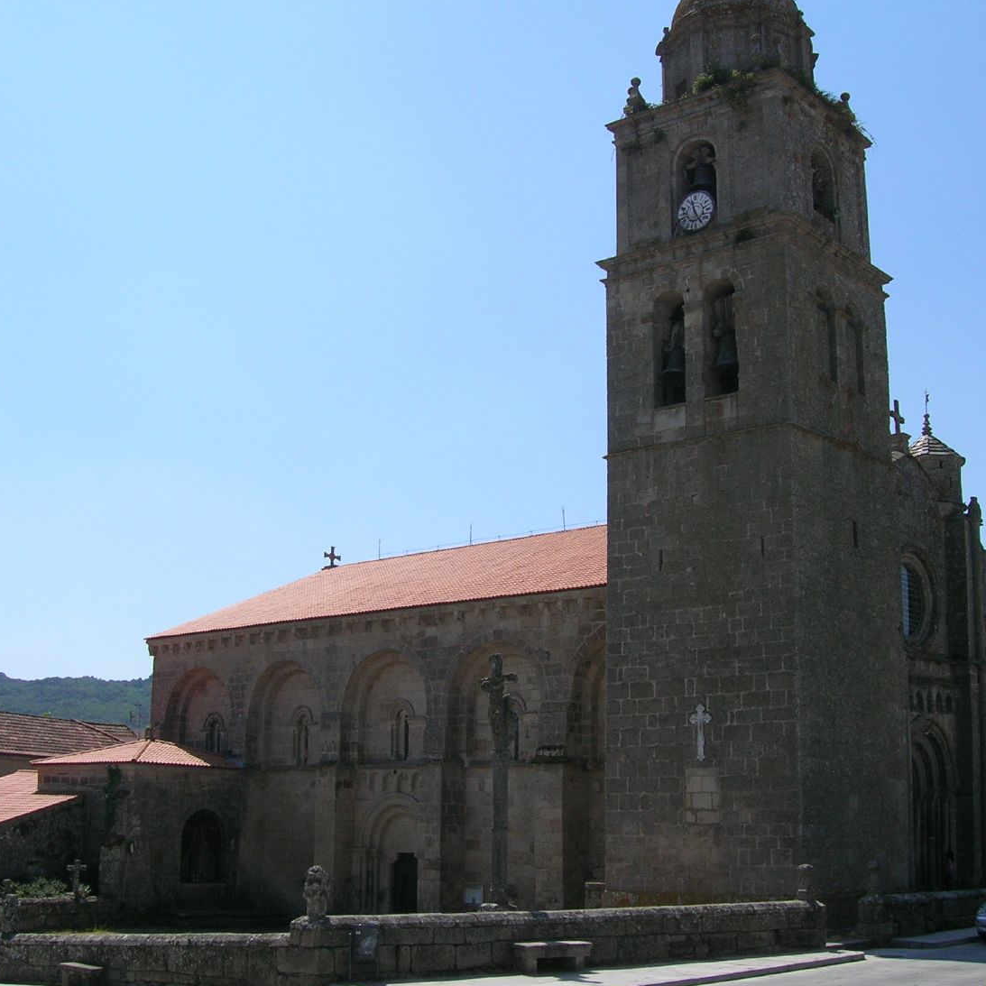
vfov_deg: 38.3
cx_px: 495
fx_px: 1418
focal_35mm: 44
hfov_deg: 38.3
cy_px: 466
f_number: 4.9
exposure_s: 1/536
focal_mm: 5.7
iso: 50
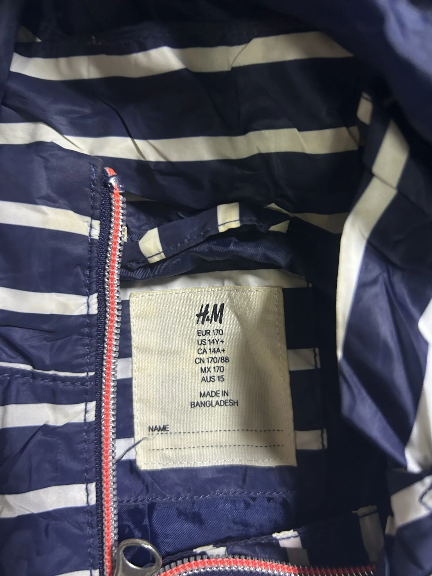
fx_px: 433
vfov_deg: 67.3
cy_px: 288
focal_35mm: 26
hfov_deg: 53.1
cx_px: 216
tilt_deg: -61.3
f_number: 1.5
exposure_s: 1/50
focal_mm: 5.7
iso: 250
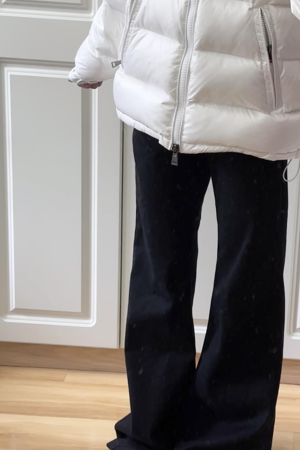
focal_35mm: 72
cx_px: 235
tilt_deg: -25.2
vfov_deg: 28.0
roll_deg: -4.0
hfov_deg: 18.8
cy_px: 187
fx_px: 900
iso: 160
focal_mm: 6.86
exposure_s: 1/60
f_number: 1.78
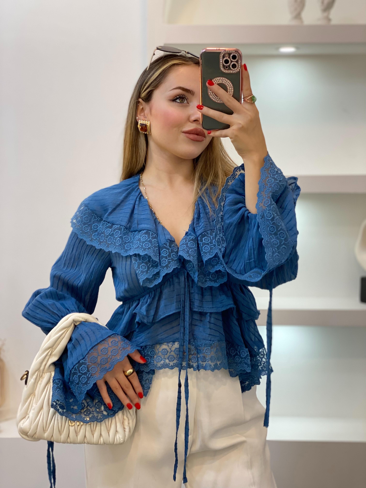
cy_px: 244
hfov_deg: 28.0
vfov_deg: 36.8
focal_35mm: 52
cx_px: 183
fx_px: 733
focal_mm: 6
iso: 100
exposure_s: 1/100
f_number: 2
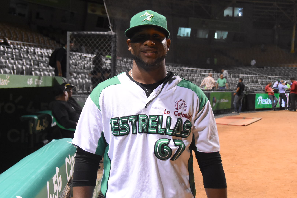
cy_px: 99
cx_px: 148
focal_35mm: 46
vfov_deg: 28.9
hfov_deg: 42.3
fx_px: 384
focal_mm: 31
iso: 6400
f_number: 5.6
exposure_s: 1/200
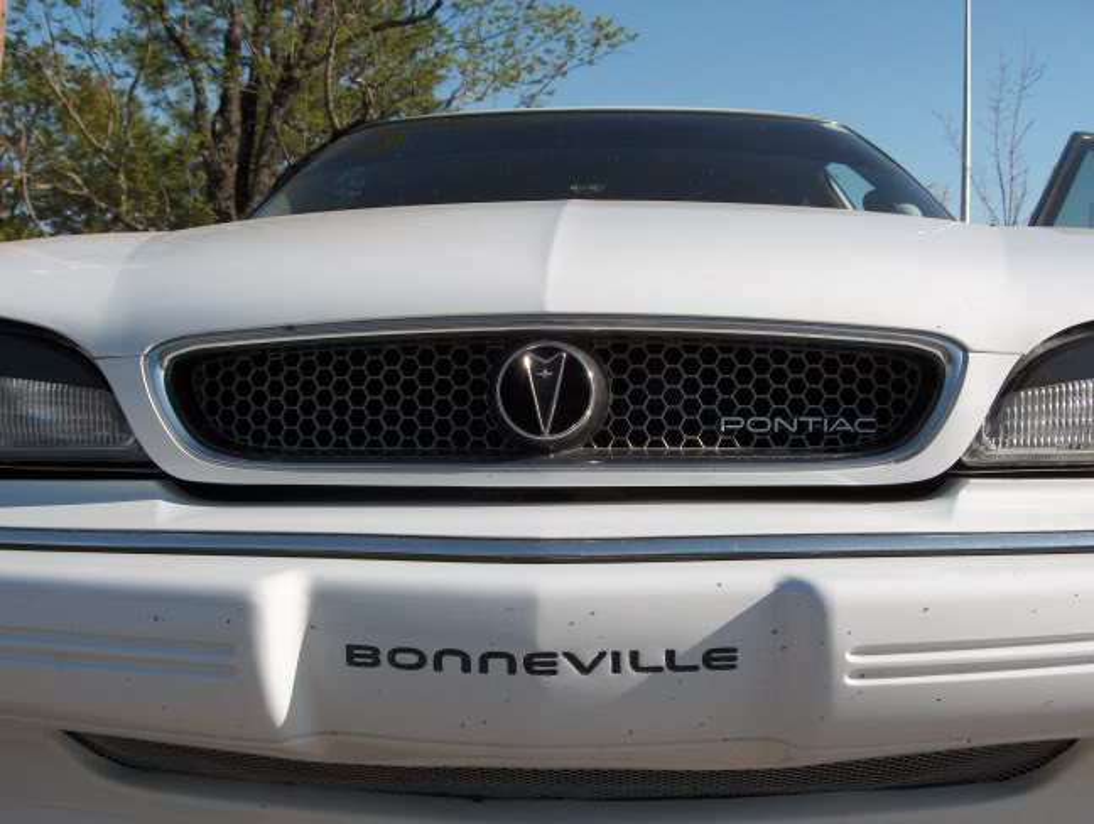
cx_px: 547
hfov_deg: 47.8
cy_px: 412
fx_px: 1234
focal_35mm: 39
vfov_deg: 36.9
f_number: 4.8
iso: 100
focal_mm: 8
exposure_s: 1/787
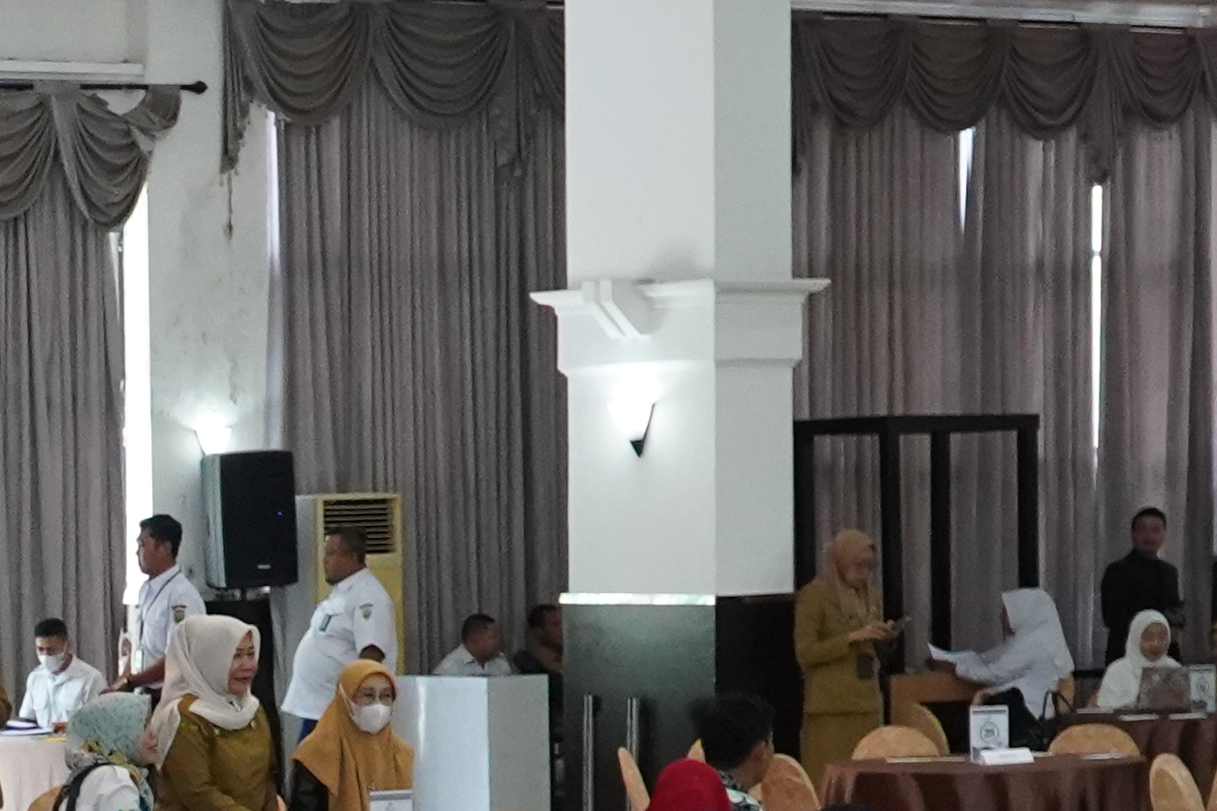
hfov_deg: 17.0
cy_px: 987
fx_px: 3922
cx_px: -195
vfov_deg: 11.6
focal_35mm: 116
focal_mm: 25
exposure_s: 1/125
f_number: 4.5
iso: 4000
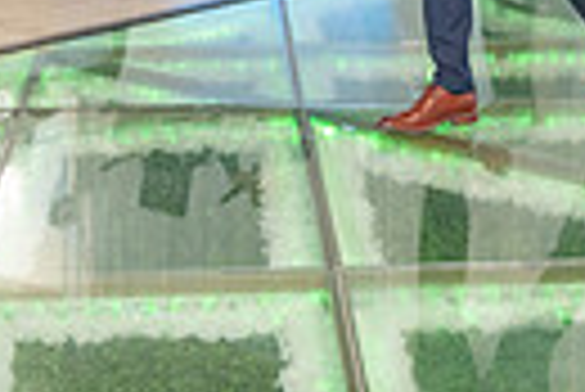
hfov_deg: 16.9
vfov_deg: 11.1
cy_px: -137
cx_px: 482
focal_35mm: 120
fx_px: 1952
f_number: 3.2
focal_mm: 27
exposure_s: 1/160
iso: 1000
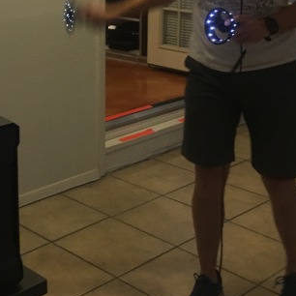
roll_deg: +0.8
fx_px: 648
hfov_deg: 24.9
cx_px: 23
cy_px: 57
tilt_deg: -9.1
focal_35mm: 67
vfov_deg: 25.3
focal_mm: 4.15
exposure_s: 1/24
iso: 200
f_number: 2.2
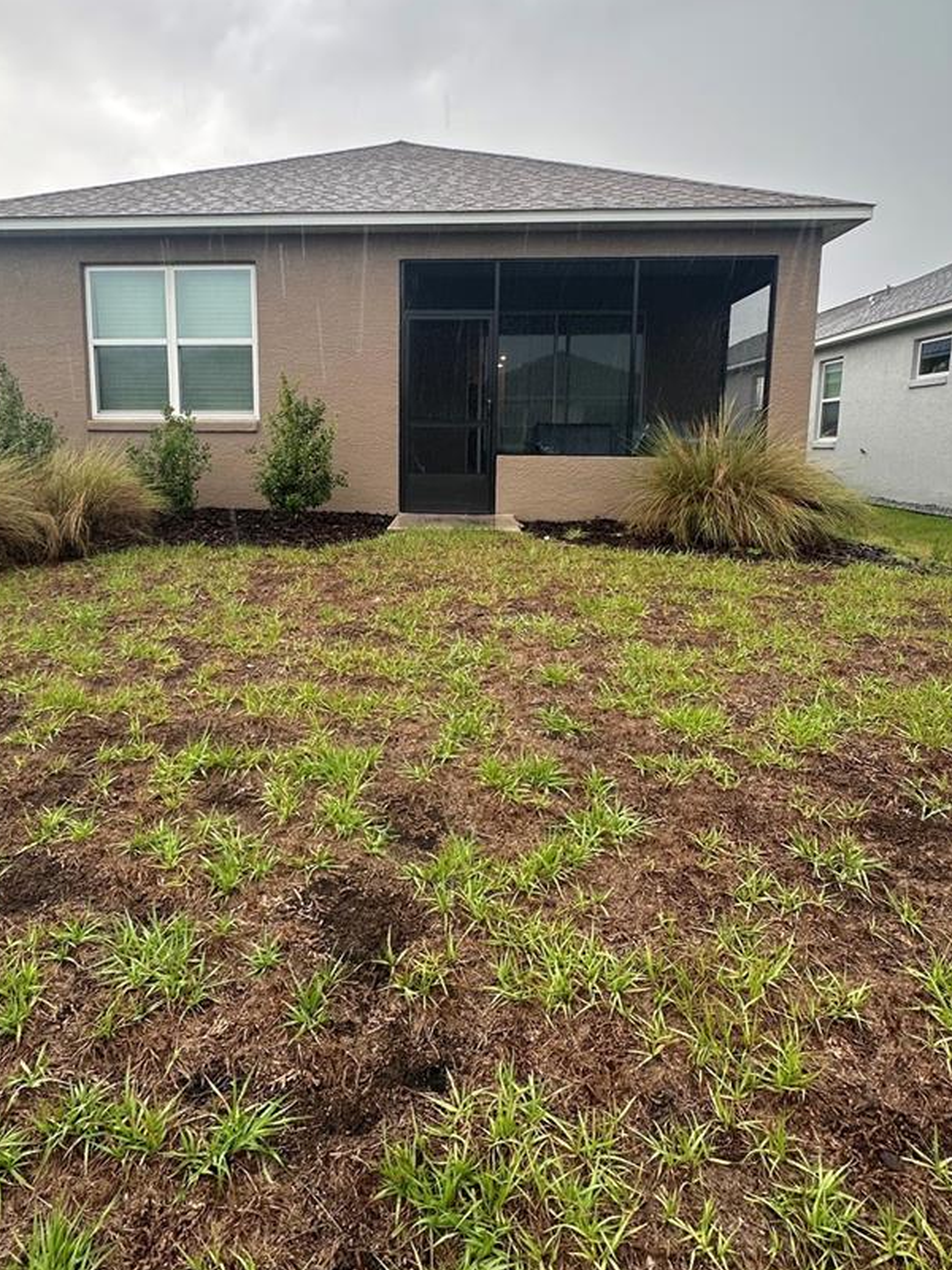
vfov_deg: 78.6
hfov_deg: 63.2
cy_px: 552
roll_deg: -1.1
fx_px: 770
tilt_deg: -8.3
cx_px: 417
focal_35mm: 21
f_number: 2.2
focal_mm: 2.22
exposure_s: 1/99
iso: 50
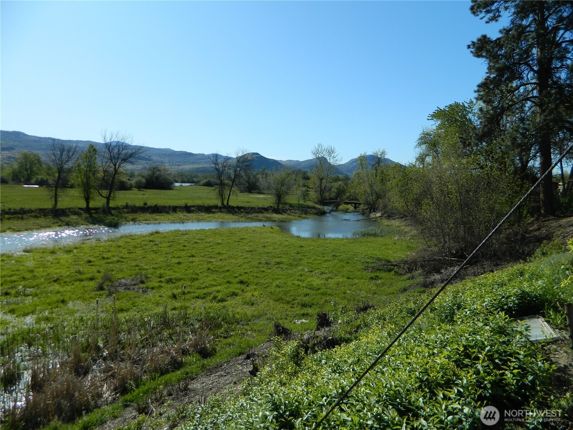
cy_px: 215
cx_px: 286
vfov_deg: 54.9
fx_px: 414
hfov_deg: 69.4
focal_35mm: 25
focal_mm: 4.5
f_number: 8.7
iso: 80
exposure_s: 1/200
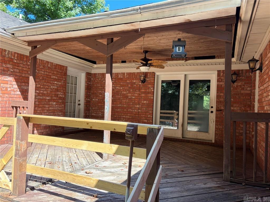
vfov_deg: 53.1
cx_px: 135
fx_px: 203
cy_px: 101
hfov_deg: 67.3
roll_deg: -1.7
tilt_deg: +1.0
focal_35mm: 26
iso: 50
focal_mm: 5.96
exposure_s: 1/379
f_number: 1.6
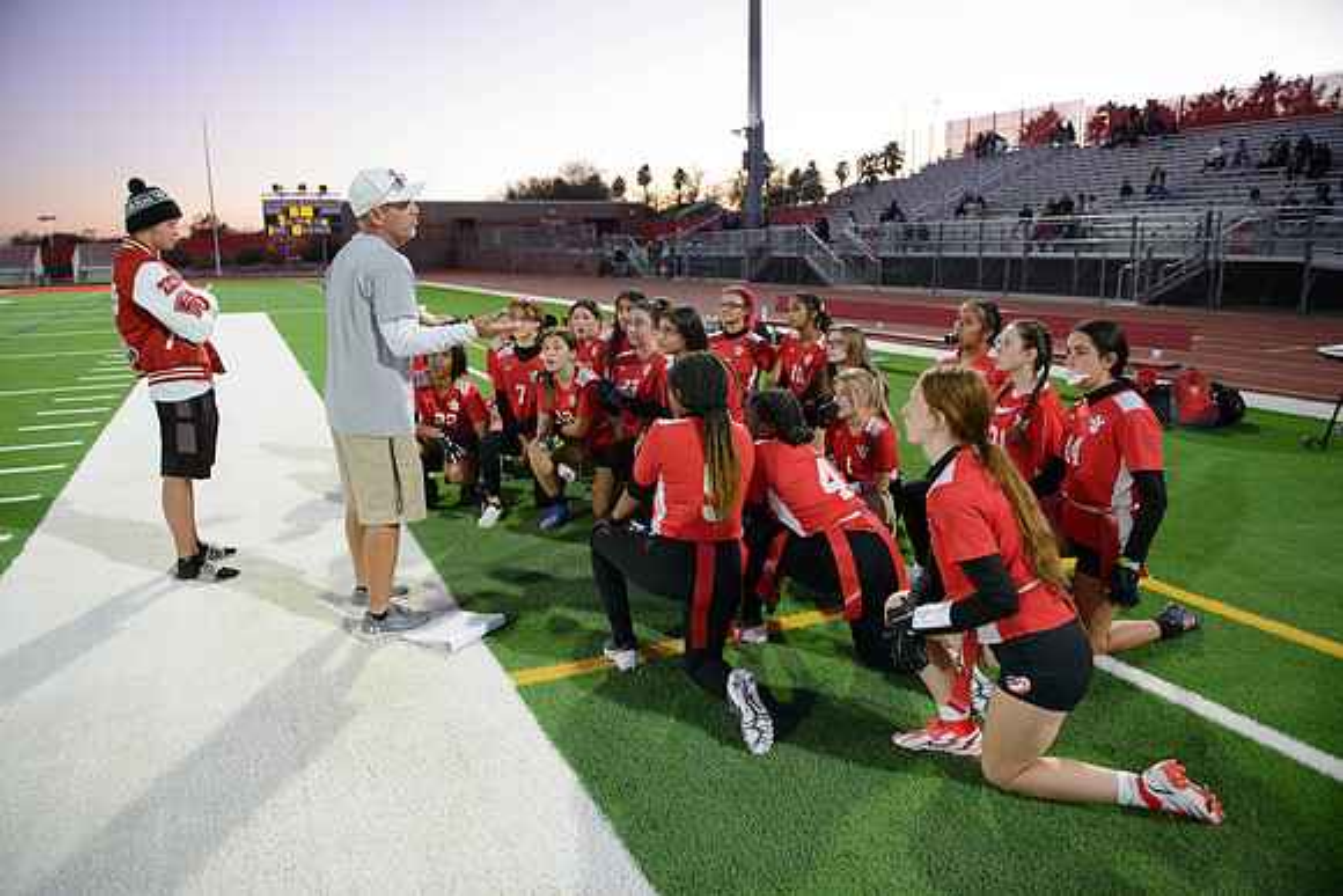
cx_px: 672
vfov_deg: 53.2
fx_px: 896
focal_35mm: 24
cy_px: 448
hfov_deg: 73.7
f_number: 2.8
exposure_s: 1/320
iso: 3200
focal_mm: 24
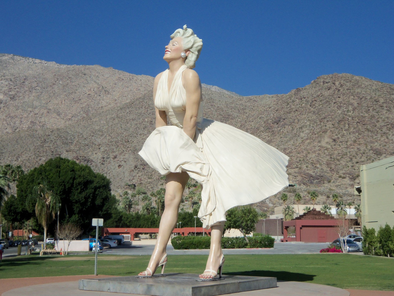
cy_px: 148
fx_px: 558
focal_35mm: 49
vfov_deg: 29.7
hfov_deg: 38.9
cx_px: 197
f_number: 12.6
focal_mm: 8.7
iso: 64
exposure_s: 1/125
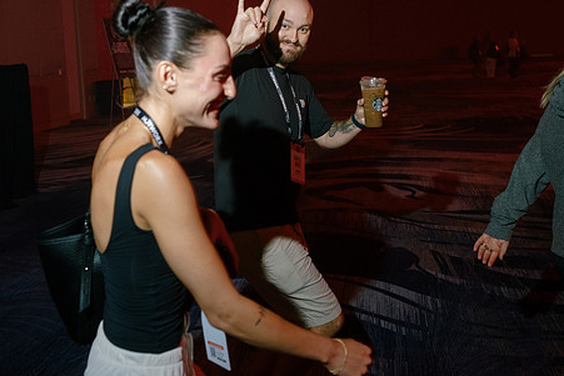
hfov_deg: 43.3
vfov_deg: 29.8
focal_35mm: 45
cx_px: 213
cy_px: 146
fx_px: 705
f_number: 4
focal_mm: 35
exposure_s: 1/160
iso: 1250
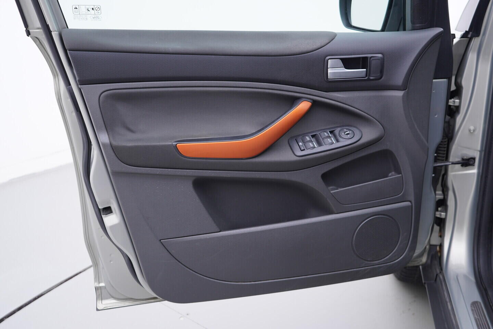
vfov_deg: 36.9
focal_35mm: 36
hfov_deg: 53.1
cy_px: 164
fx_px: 493
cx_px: 246
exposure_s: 1/50
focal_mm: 24
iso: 125
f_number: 3.2
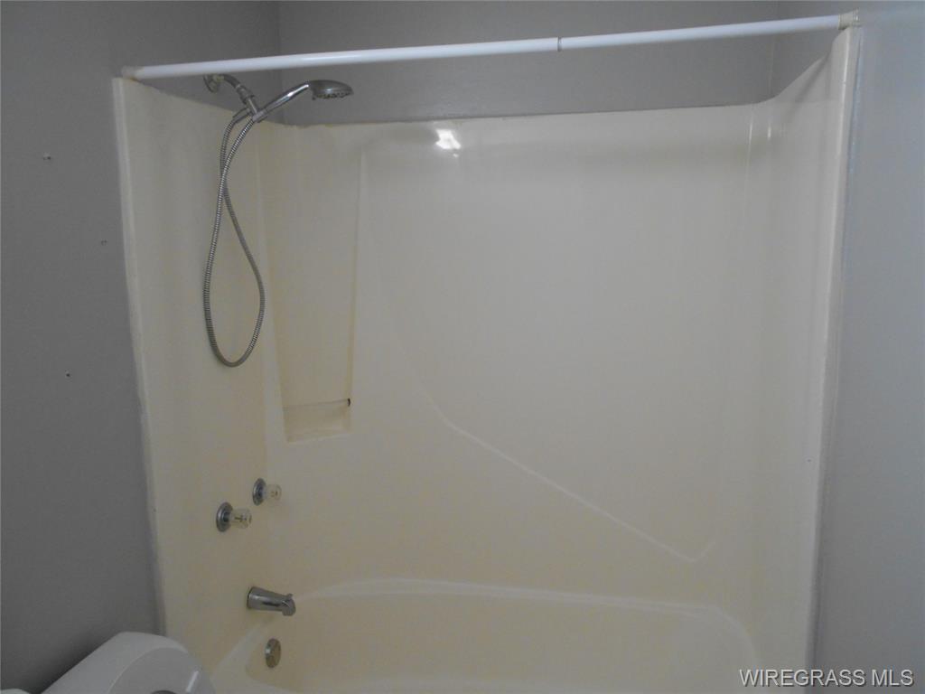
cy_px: 347
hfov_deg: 67.3
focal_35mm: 26
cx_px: 462
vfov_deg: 53.1
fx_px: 695
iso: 360
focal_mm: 4.6
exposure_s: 1/30
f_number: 3.2
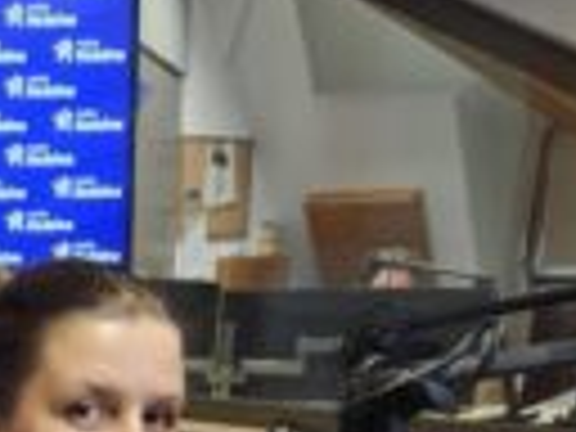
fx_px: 1065
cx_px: -16
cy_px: 567
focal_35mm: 64
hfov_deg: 28.2
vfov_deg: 20.8
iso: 640
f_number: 1.8
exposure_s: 1/100
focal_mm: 5.4
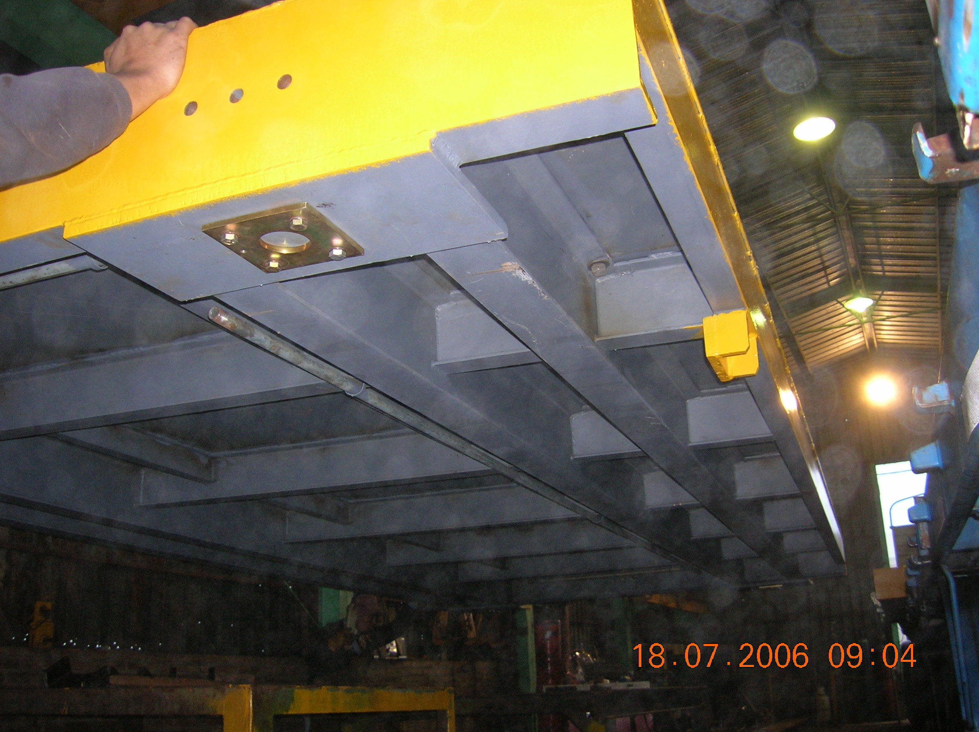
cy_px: 366
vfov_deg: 41.7
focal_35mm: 34
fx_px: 961
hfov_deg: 54.0
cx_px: 490
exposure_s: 1/60.1
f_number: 2.9
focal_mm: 5.7
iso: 104
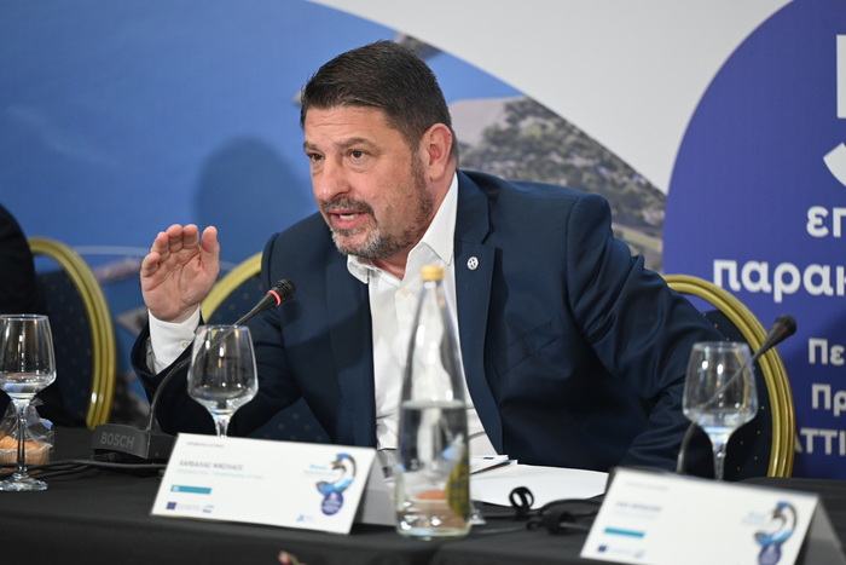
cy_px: 282
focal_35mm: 185
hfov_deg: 11.1
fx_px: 4348
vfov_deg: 7.4
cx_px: 423
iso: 2000
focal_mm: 185
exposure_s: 1/250
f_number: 2.8
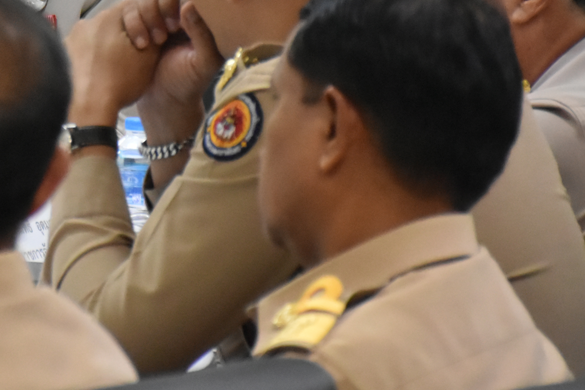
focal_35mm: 398
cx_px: -68
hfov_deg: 5.2
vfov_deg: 3.4
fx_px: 6468
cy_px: -78
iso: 3200
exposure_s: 1/160
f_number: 5.6
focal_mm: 100
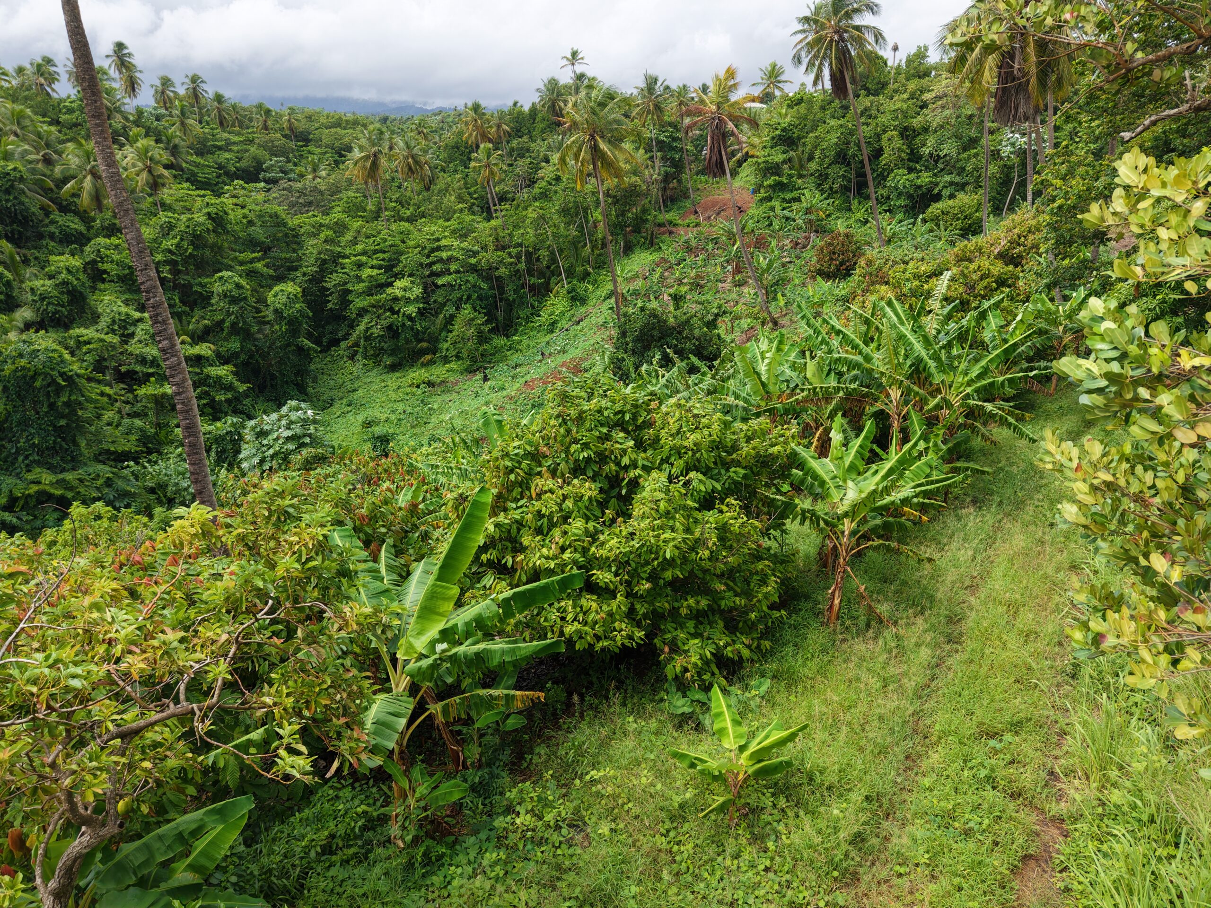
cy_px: 454
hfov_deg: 71.6
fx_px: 840
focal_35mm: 24
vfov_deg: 56.8
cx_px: 606
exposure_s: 1/2500
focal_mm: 8.67
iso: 200
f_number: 1.8
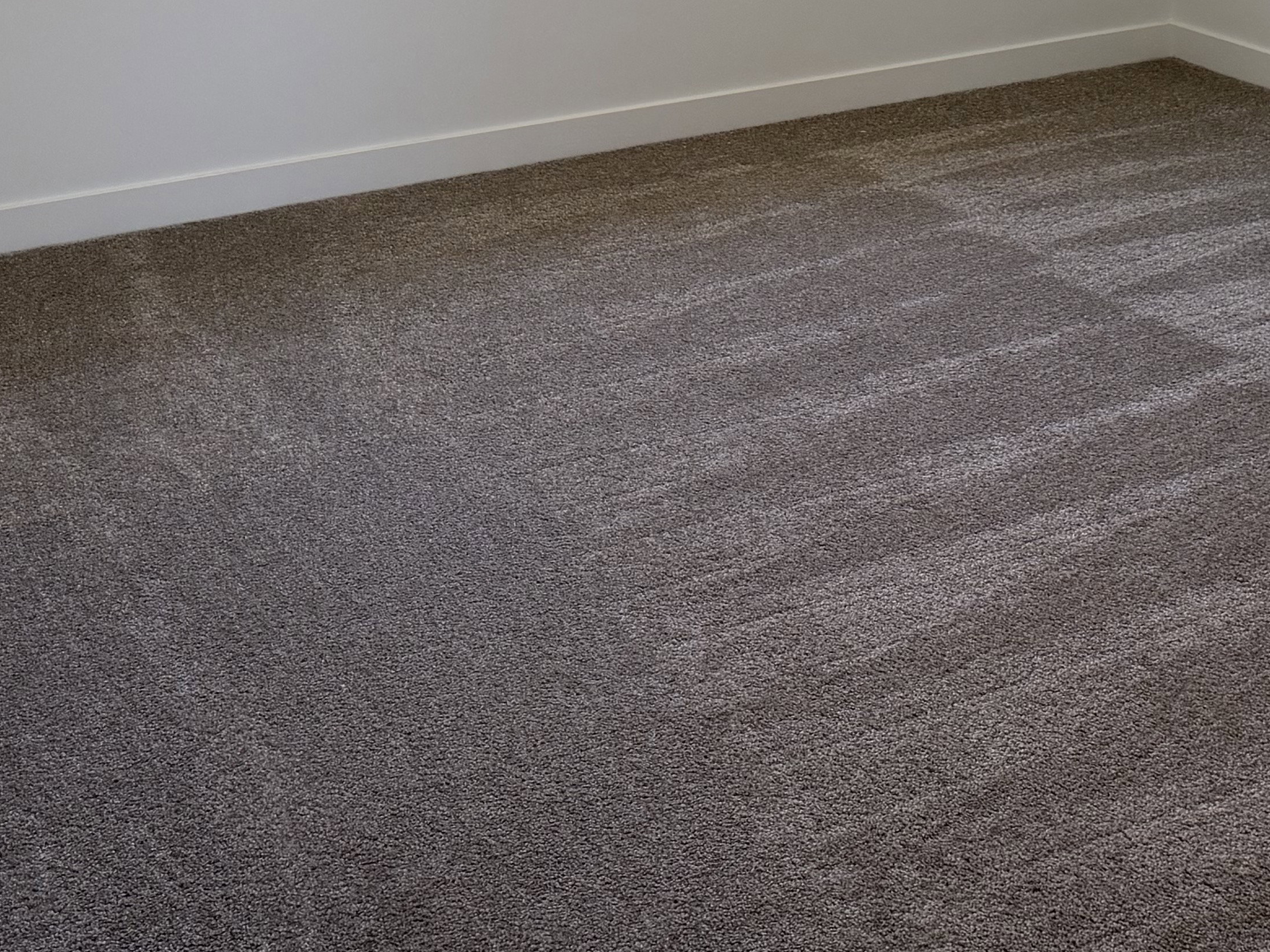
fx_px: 2275
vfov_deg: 22.2
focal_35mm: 62
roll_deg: +0.7
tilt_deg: -11.5
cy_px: -117
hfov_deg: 30.7
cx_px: 935
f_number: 1.78
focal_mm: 6.76
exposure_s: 1/212
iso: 160
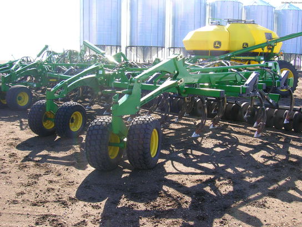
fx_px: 297
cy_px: 114
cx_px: 151
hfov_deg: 54.0
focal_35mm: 34
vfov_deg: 41.8
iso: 50
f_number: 4.9
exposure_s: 1/107
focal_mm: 5.7
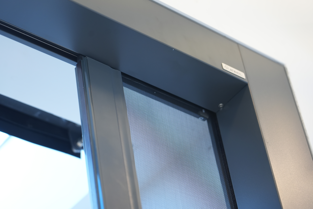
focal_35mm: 105
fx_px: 913
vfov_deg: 13.0
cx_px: 156
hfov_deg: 19.5
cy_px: 104
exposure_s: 1/60
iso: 1000
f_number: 4
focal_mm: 105
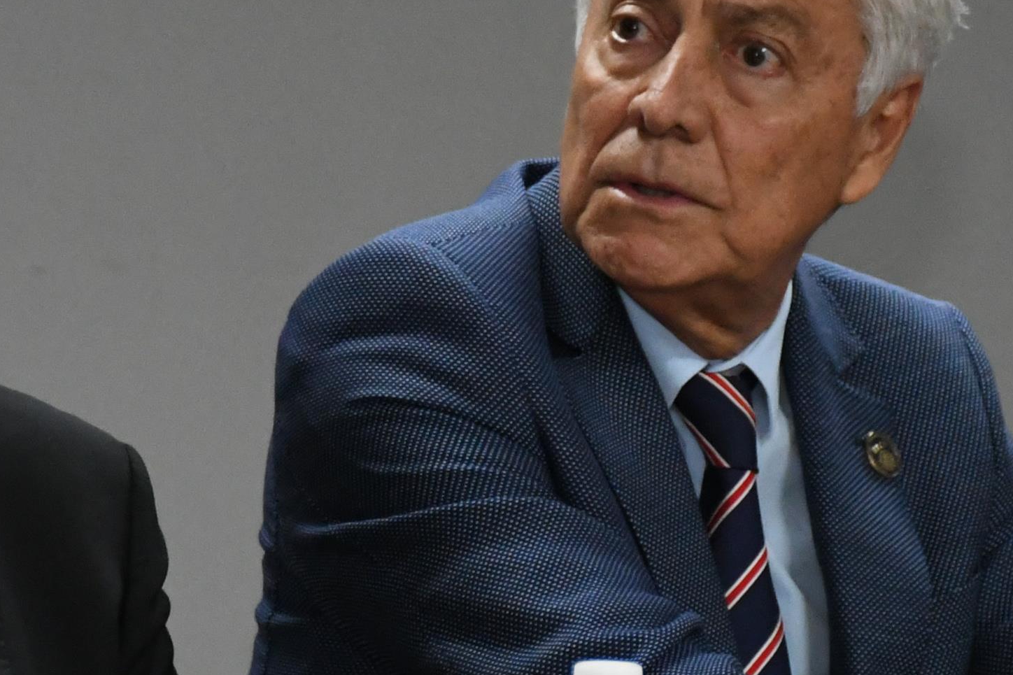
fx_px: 9087
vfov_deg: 4.3
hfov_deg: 6.4
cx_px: 492
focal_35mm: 323
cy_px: 376
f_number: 5
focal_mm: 75
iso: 4000
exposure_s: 1/100
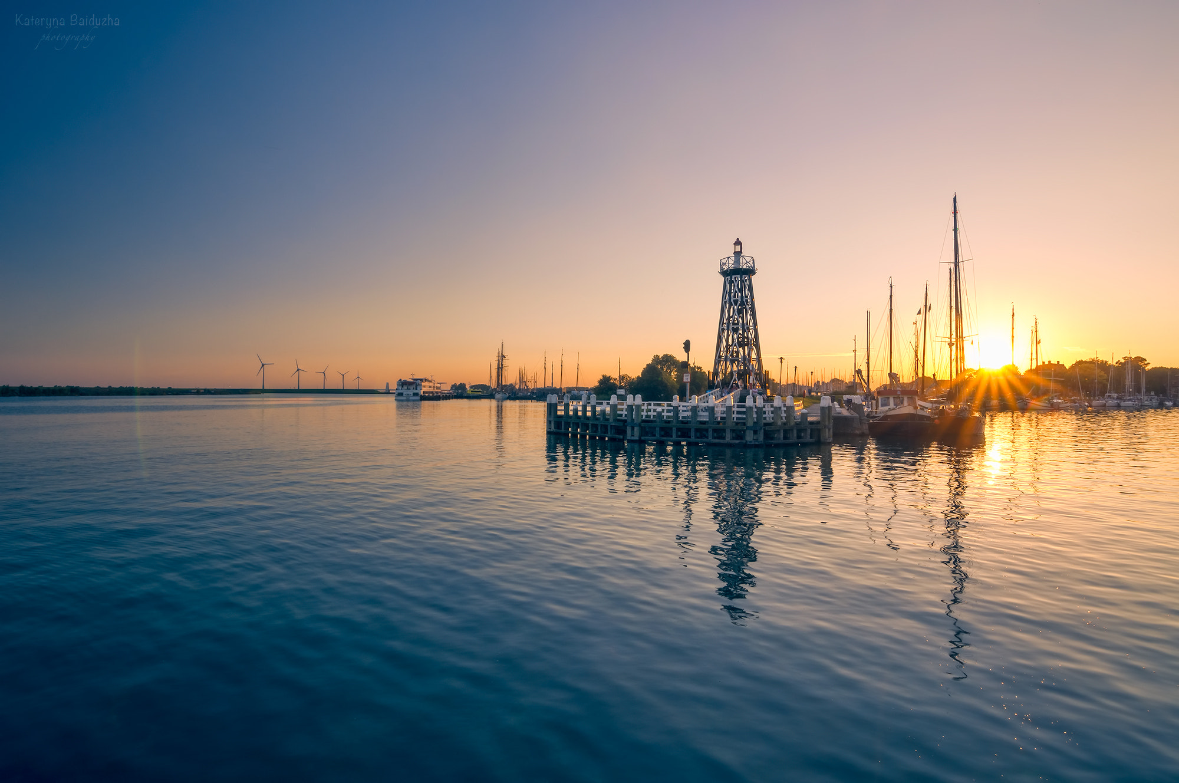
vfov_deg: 71.9
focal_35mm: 16
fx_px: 540
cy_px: 392
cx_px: 590
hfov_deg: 95.1
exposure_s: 1/40
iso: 100
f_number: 13
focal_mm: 11
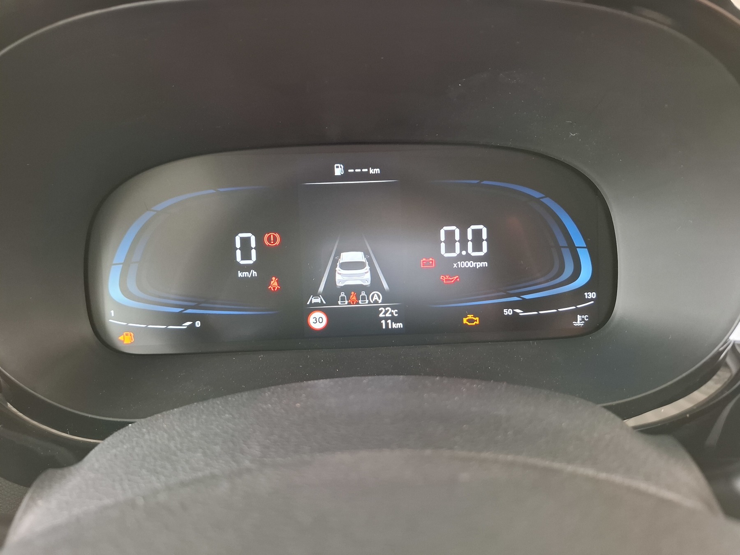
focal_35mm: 23
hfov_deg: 73.9
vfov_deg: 58.9
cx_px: 370
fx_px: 492
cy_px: 278
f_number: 1.8
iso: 400
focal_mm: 5.54
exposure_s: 1/33
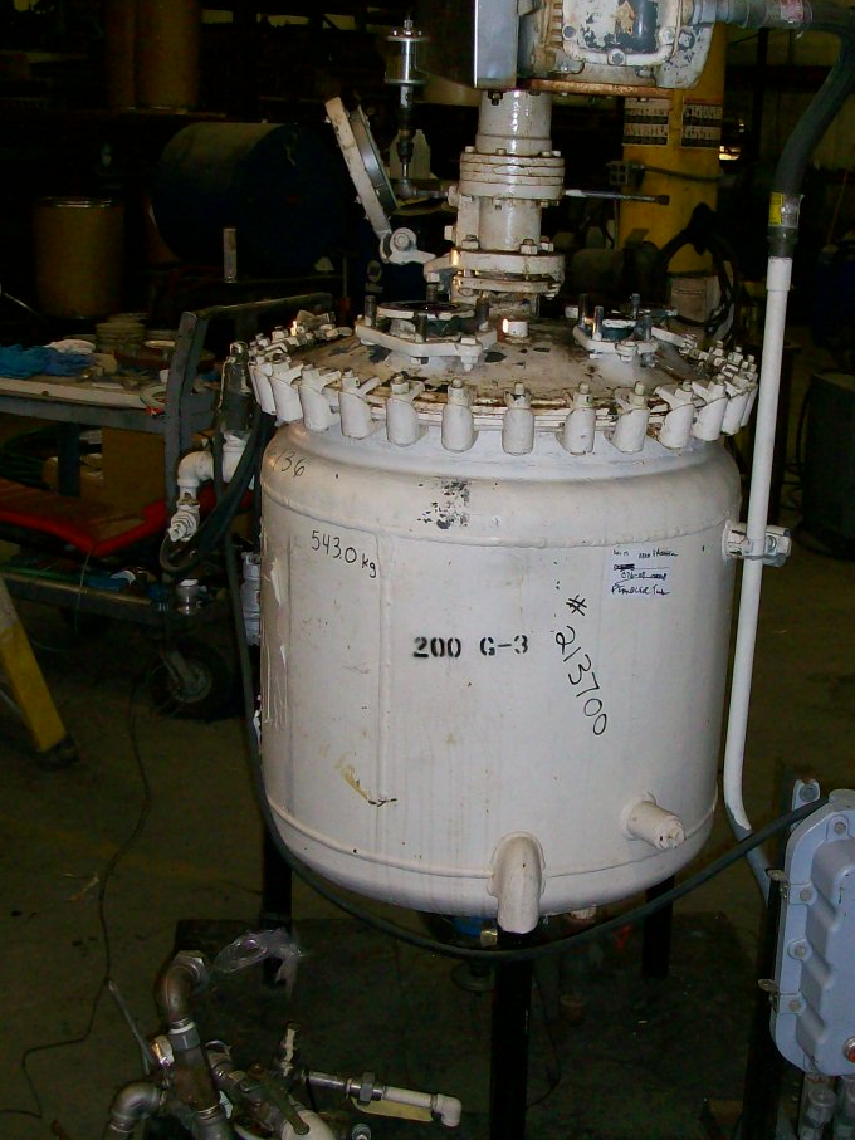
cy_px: 617
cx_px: 542
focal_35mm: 48
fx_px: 1581
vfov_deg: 39.6
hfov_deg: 30.1
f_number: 2.8
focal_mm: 5.7
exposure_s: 1/60
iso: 160
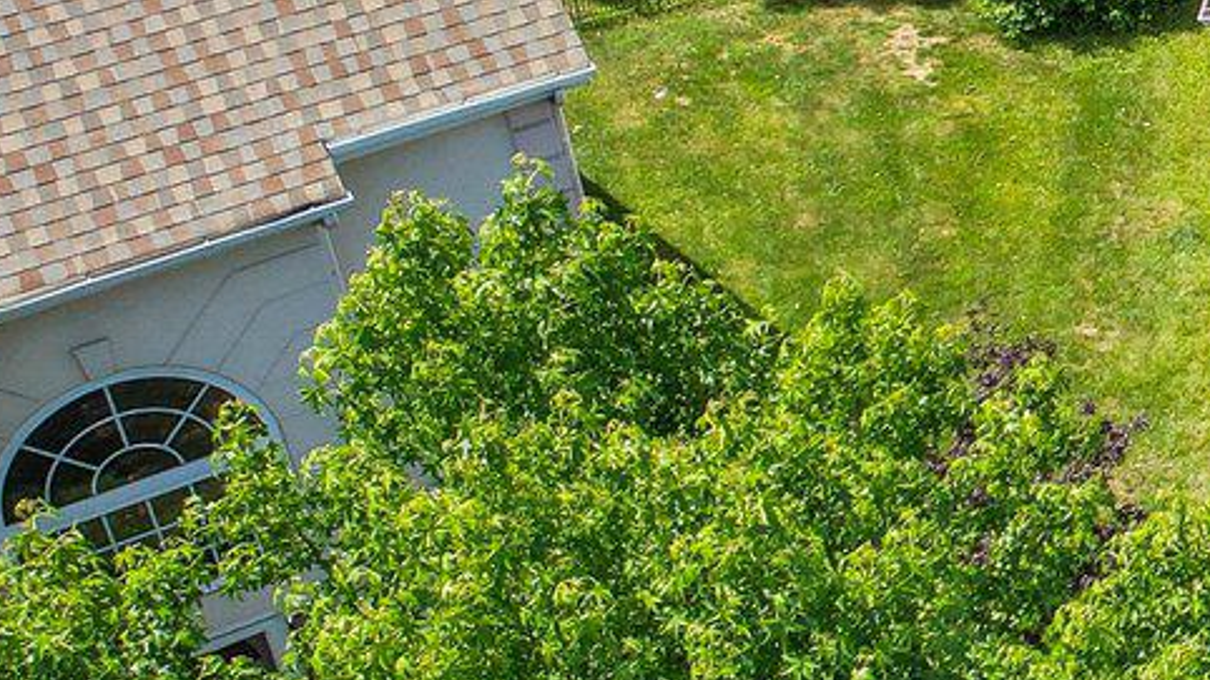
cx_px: 2131
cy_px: -16
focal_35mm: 98
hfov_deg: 17.8
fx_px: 3144
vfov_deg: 12.2
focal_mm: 8.4
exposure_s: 1/800
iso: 110
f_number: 2.8
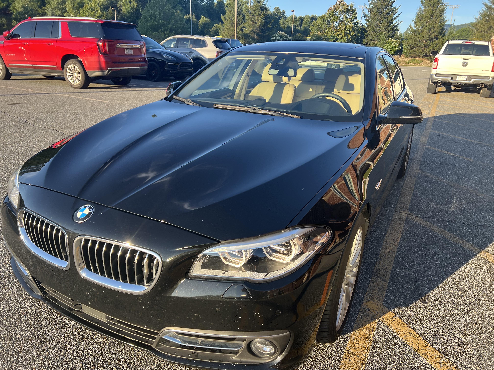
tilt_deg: -18.1
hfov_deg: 67.3
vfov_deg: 53.1
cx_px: 247
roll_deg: -1.1
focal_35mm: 26
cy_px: 185
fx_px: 371
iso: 50
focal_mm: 5.7
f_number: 1.5
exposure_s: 1/504
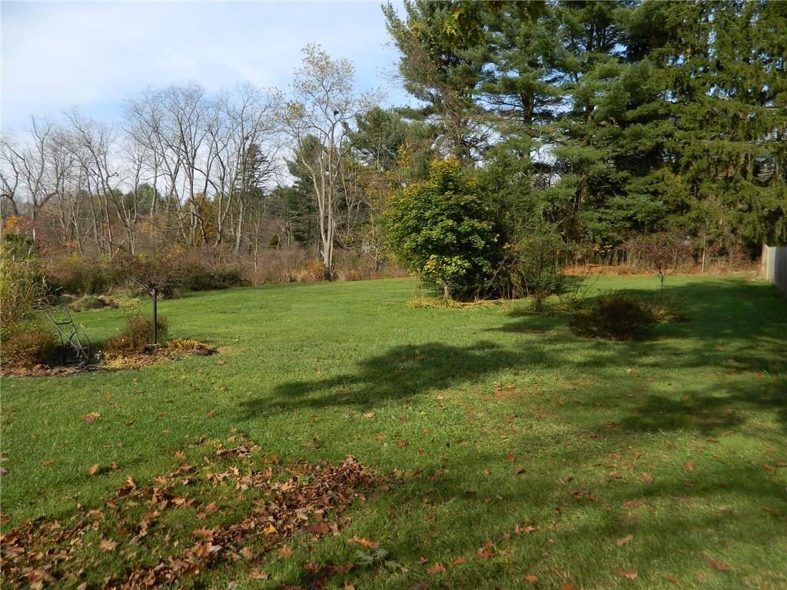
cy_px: 295
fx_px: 568
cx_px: 394
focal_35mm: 25
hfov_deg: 69.4
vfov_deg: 54.9
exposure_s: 1/640
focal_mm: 4.5
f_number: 3.1
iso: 80
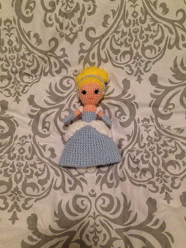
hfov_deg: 41.8
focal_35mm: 34
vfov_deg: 53.9
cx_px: 92
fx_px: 244
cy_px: 123
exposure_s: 1/17
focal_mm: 4.12
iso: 400
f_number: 2.4
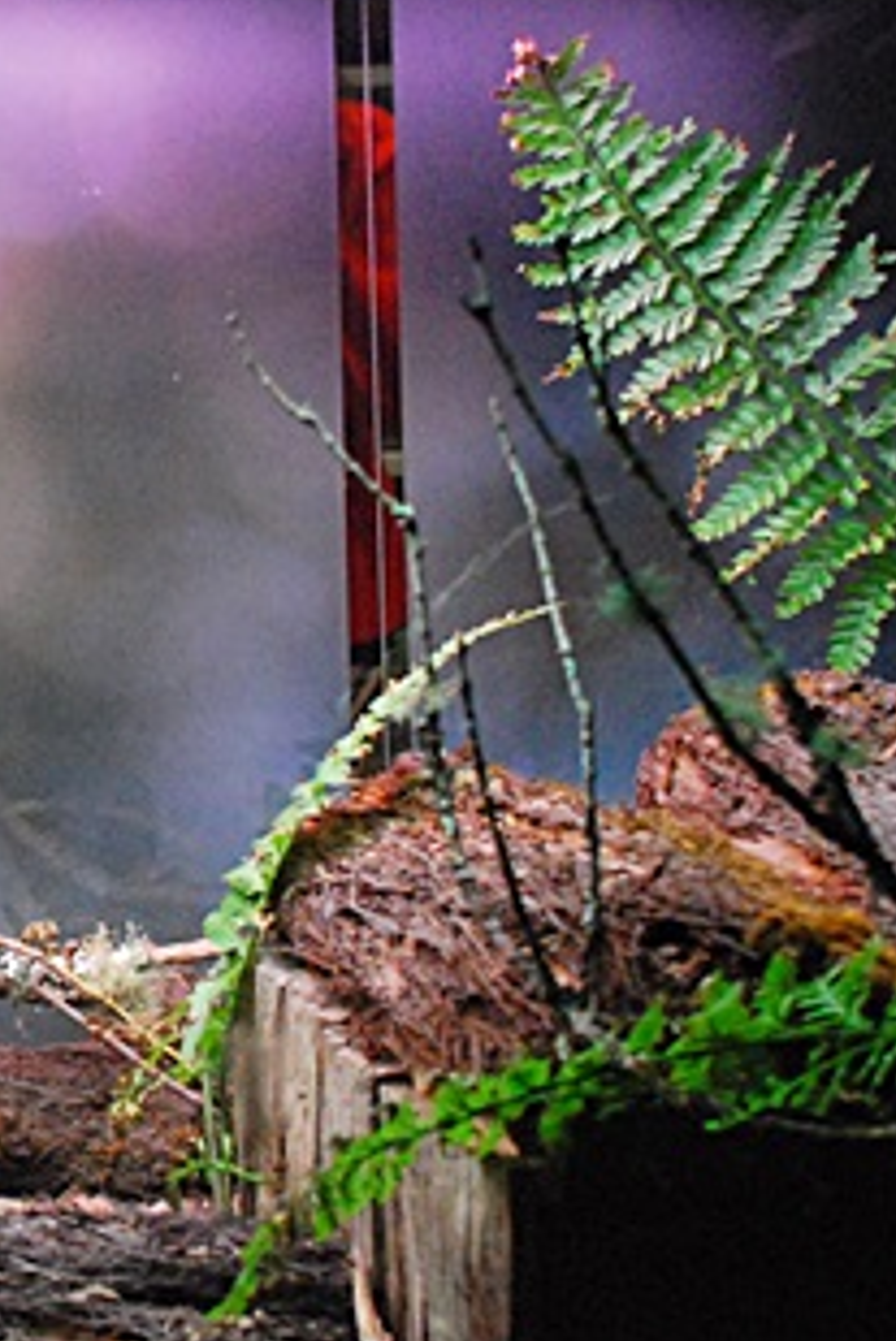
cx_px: -229
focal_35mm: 93
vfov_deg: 21.9
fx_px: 3468
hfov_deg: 14.2
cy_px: 679
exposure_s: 1/30
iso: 1600
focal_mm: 24
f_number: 5.6
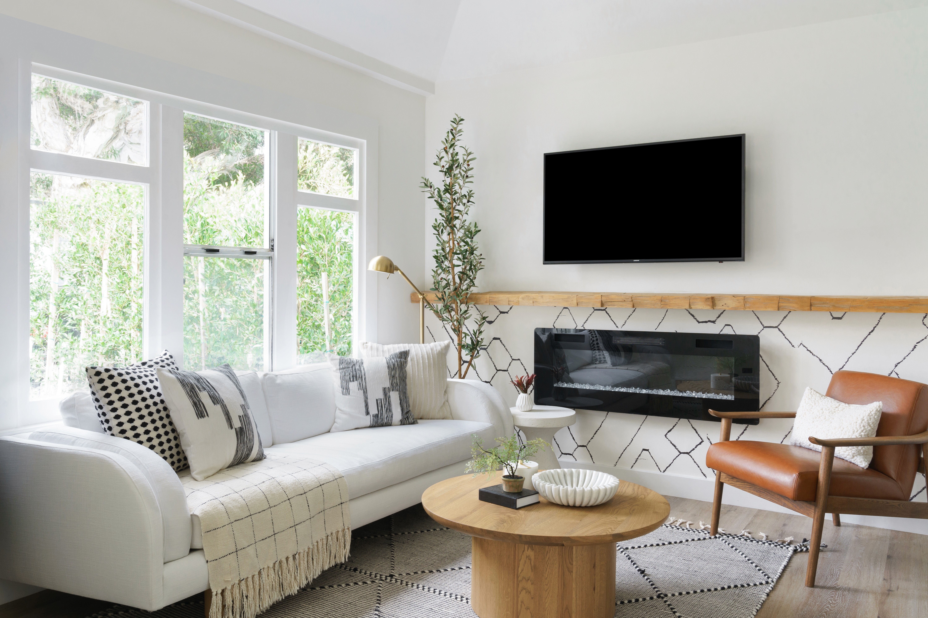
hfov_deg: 63.7
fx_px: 747
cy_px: 309
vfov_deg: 45.0
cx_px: 464
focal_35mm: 29
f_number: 13
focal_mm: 29
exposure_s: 1/6
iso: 250
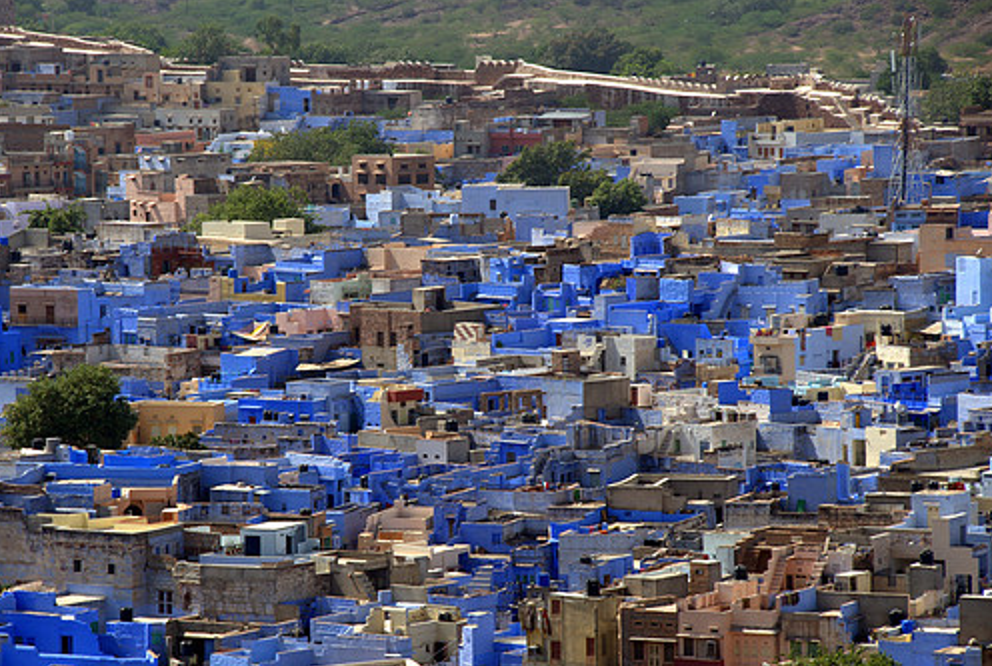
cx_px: 426
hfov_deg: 8.7
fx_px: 6533
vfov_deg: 5.8
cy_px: 339
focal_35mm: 237
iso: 100
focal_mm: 135
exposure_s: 1/250
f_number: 8
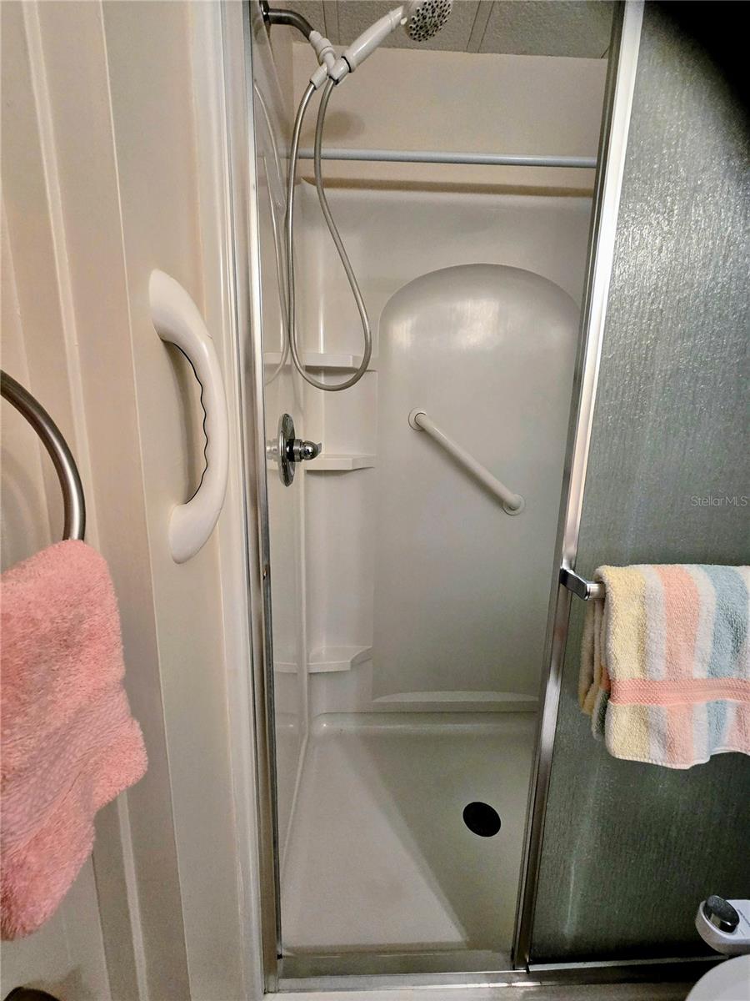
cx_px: 375
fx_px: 376
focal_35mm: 13
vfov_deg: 106.2
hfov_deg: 89.9
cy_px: 500
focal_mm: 2.2
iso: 400
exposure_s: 1/60
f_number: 2.2
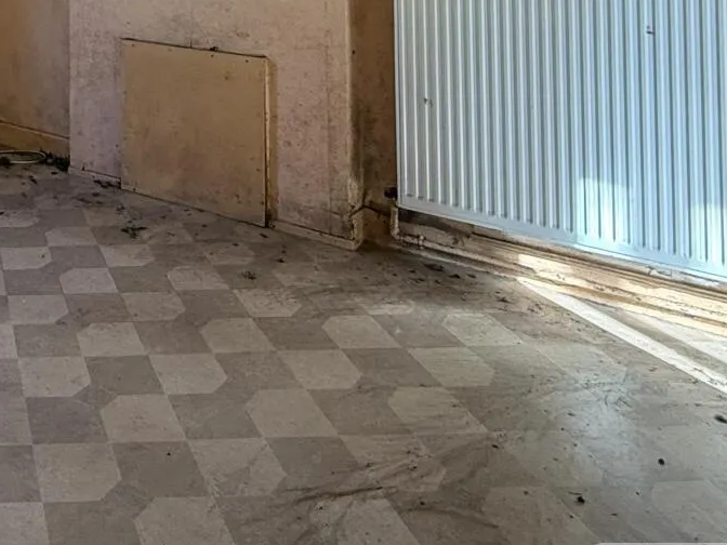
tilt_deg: +1.1
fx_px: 840
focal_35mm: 40
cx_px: -24
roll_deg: +0.4
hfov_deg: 40.2
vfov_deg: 30.3
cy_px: -118
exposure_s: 1/99
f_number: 2.2
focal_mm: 2.22
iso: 250
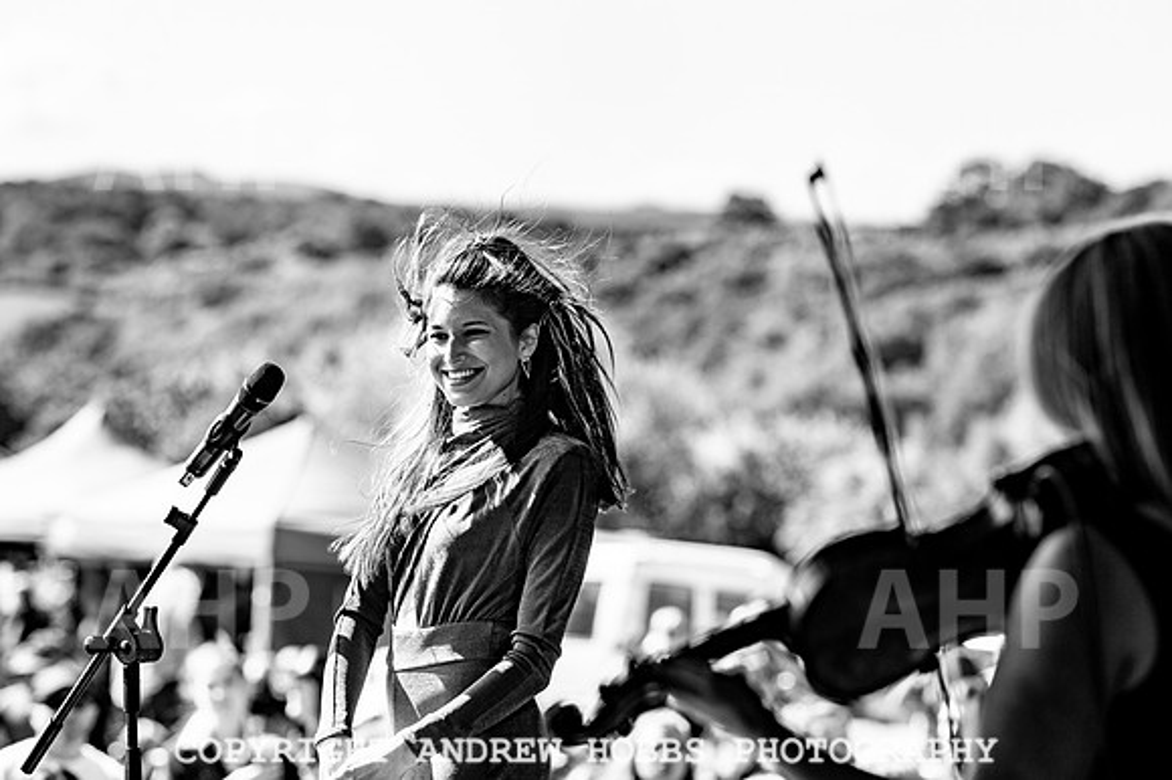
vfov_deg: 6.9
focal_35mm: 200
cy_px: 390
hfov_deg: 10.3
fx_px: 6507
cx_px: 586
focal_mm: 200
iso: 100
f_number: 5.6
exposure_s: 1/640
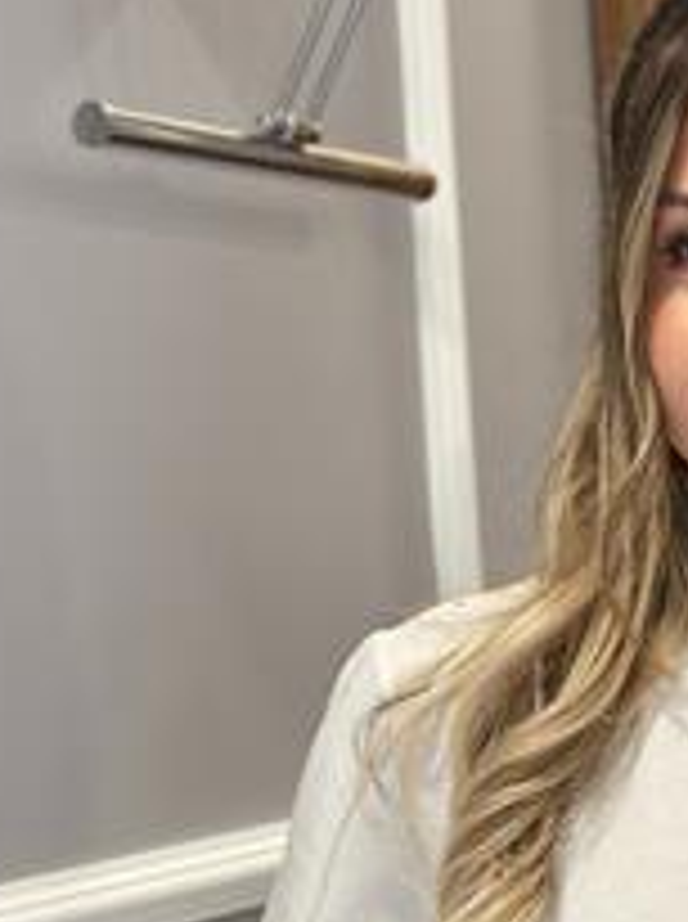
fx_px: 3243
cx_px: 809
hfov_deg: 11.9
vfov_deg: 15.9
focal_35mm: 122
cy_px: 909
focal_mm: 6.86
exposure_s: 1/60
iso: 160
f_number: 1.78
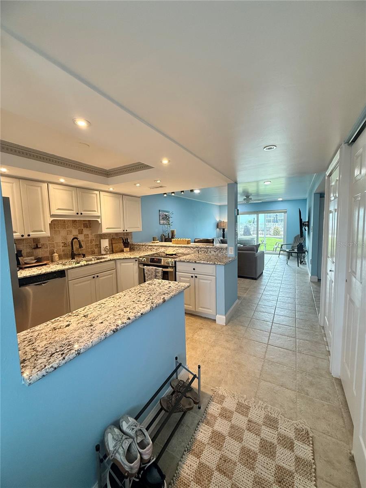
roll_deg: +1.4
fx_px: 197
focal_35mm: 14
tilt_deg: -4.8
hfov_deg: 85.7
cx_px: 183
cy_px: 244
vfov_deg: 102.1
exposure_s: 1/120
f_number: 2.2
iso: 320
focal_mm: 2.22
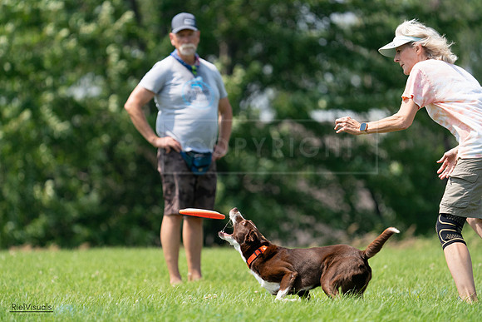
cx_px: 241
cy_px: 161
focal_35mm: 400
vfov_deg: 3.4
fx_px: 5357
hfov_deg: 5.2
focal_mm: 400
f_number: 6.3
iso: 1600
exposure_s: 1/4000
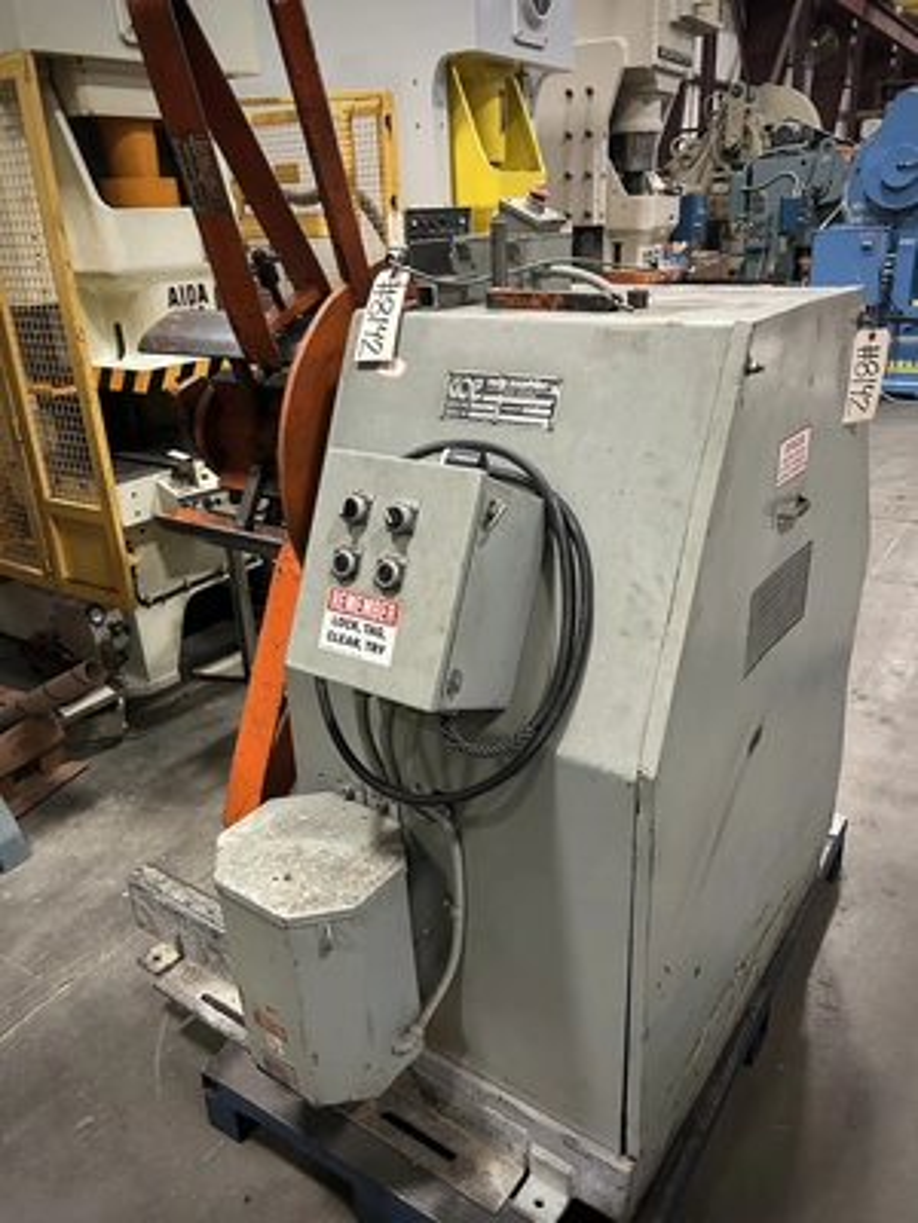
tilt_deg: -24.5
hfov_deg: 53.1
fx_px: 919
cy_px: 612
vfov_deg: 67.3
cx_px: 459
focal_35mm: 26
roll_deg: +4.2
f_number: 1.5
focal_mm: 5.7
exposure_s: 1/60
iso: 500
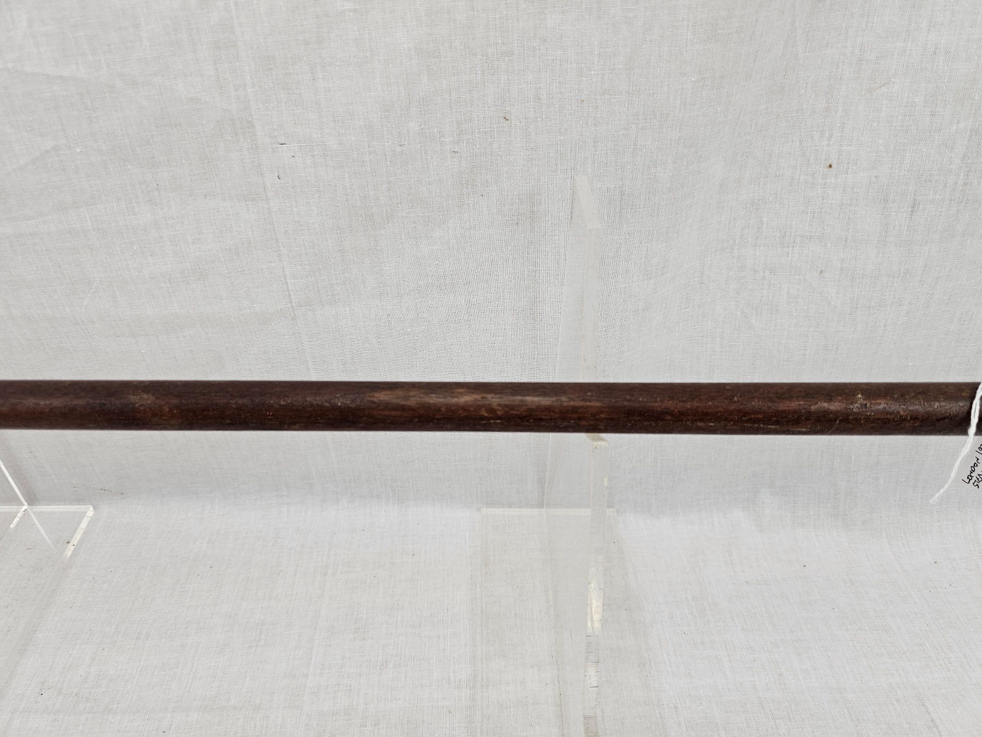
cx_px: 491
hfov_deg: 73.9
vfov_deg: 58.9
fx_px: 652
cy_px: 368
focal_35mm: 23
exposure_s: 1/100
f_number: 1.7
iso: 40
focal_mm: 6.3
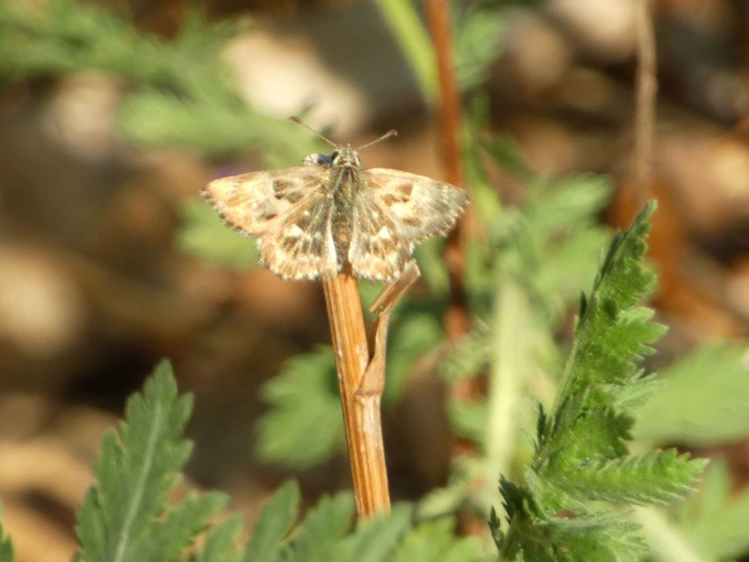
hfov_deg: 2.8
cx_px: 374
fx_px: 15148
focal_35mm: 700
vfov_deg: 2.1
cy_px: 281
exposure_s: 1/100
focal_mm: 125.5
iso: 100
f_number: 5.6
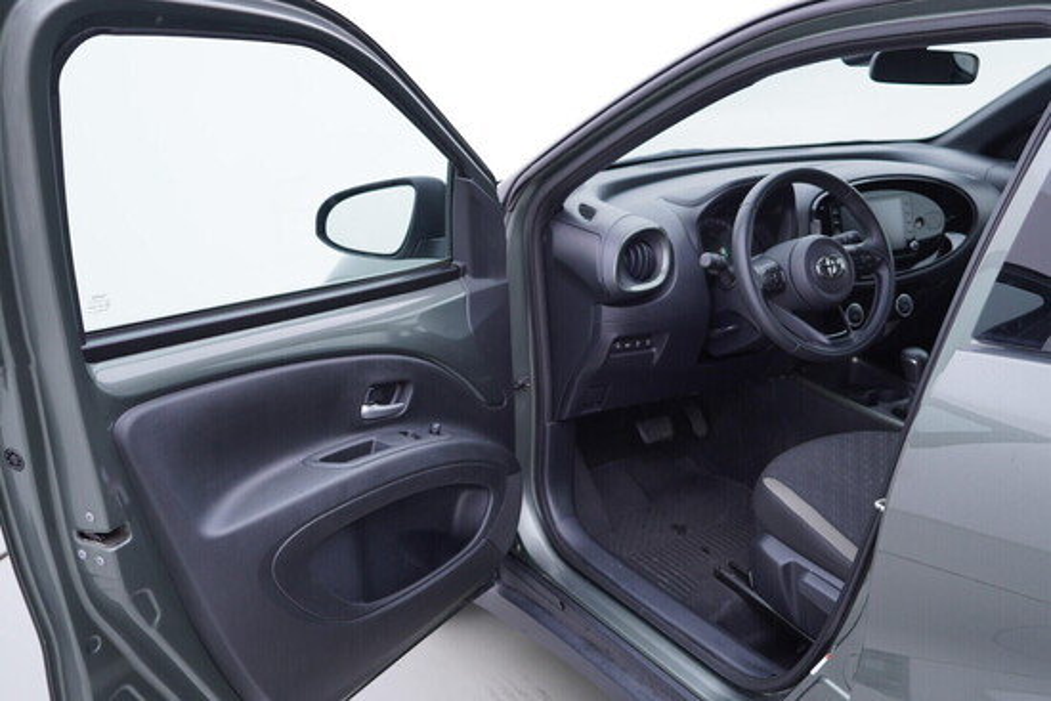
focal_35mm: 36
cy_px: 350
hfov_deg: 53.1
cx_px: 526
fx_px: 1051
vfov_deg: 36.9
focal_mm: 24
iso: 125
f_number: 2.8
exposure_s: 1/40
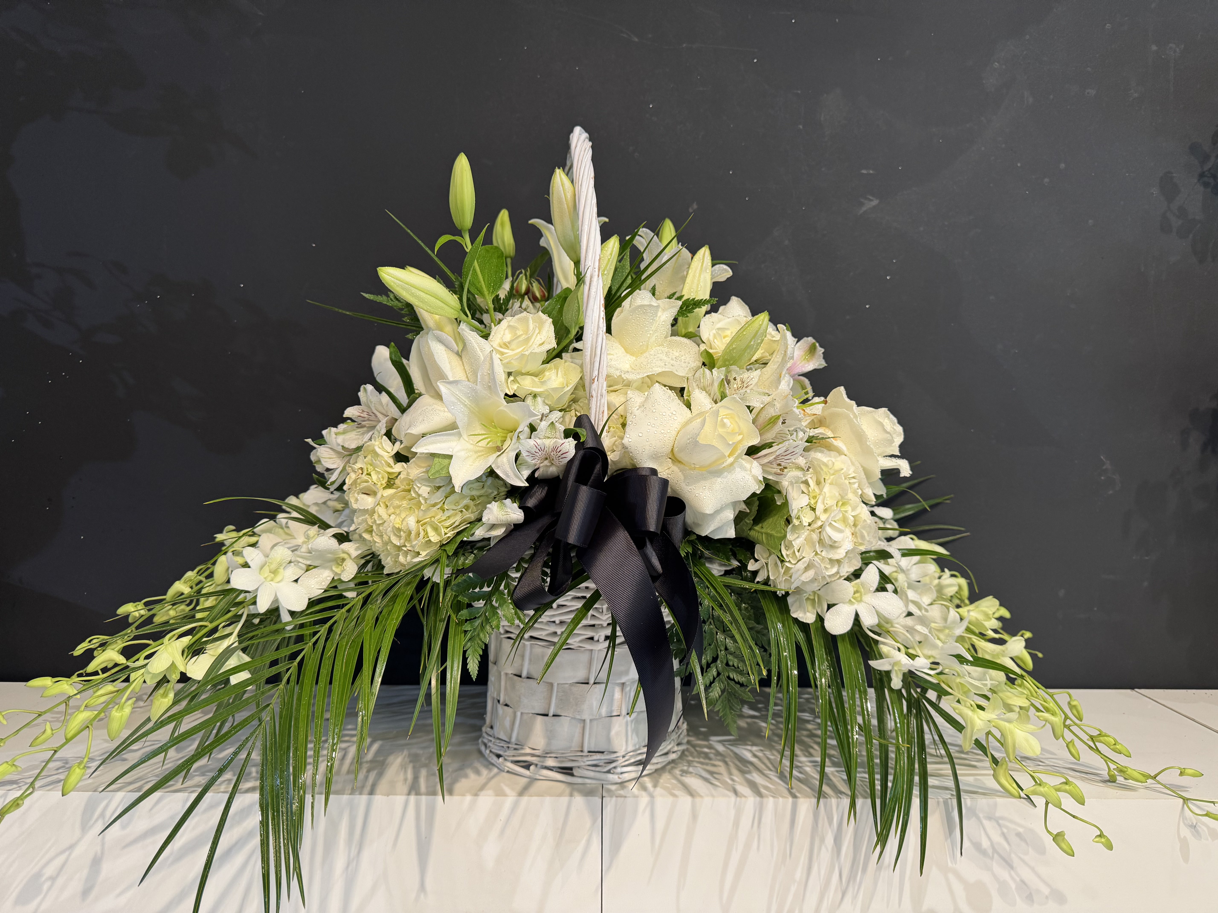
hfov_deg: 71.6
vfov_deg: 56.8
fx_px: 844
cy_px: 456
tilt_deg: -1.7
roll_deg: -0.8
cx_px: 609
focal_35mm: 24
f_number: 1.78
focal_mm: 6.76
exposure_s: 1/60
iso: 160
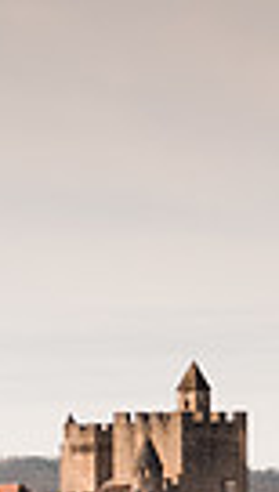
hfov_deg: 2.6
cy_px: 635
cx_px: 232
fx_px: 6125
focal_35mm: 468
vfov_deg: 4.6
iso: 200
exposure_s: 1/500
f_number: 5.6
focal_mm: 70
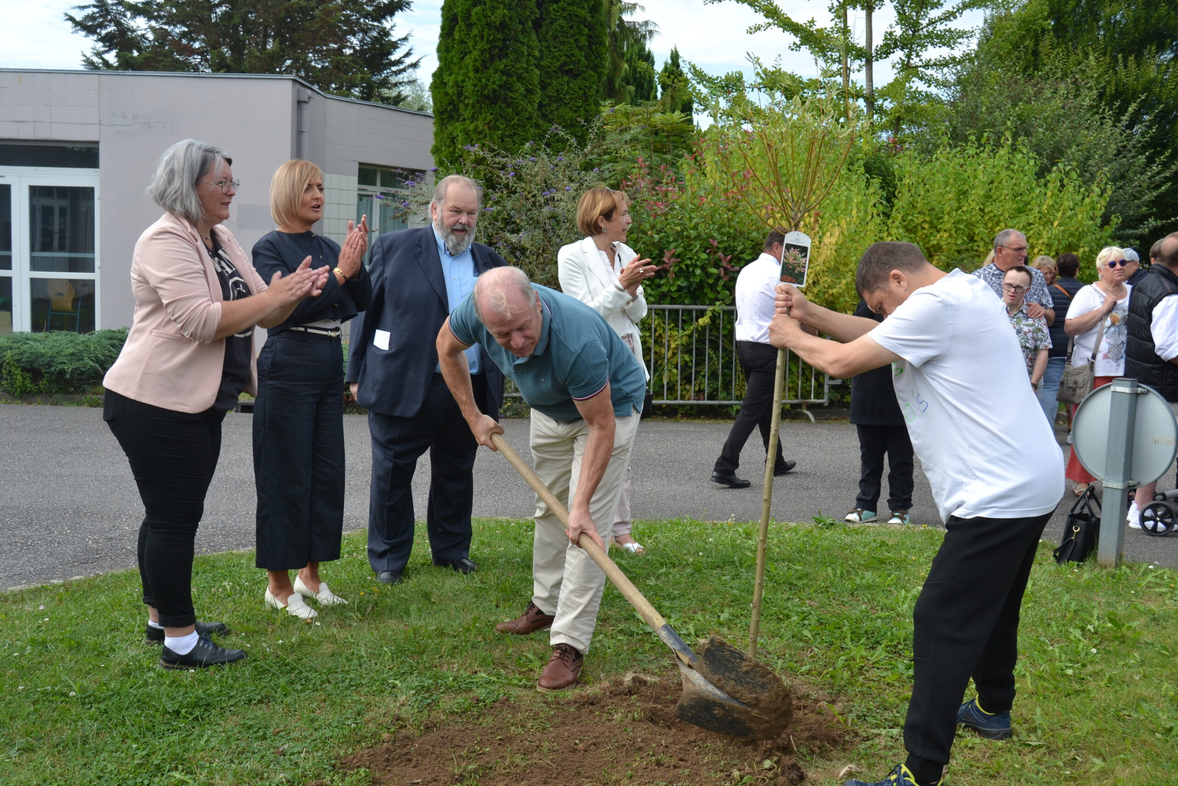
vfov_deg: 34.2
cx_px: 589
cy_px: 393
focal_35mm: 39
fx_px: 1276
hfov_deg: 49.6
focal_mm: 26
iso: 100
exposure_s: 1/200
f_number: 7.1
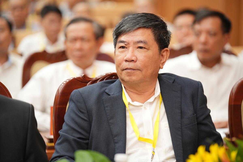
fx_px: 1093
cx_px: 122
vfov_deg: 8.5
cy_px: 81
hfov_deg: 12.7
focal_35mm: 162
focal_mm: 162
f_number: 2.8
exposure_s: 1/125
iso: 2000
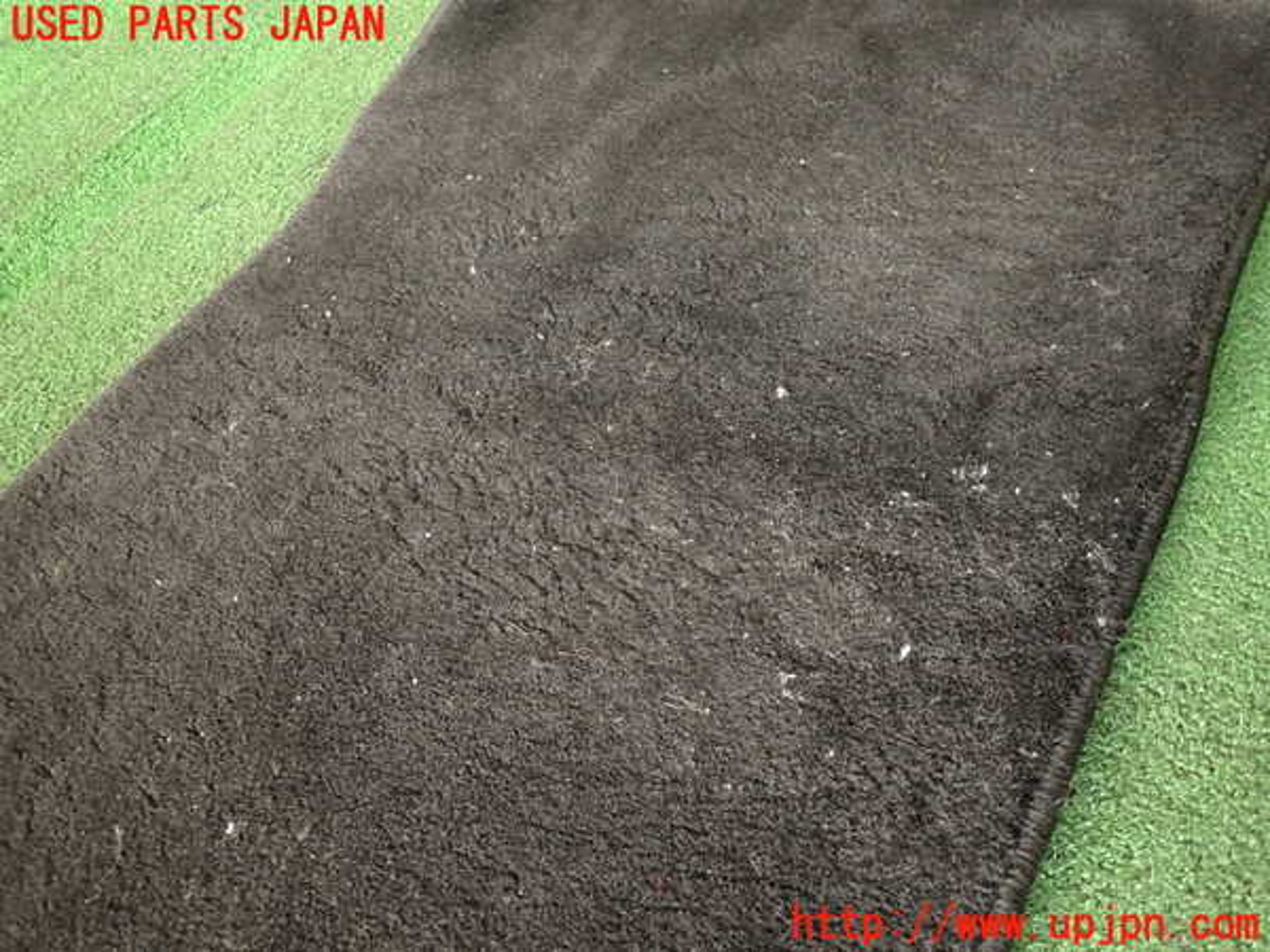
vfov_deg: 54.9
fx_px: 917
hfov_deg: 69.4
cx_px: 635
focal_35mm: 25
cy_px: 476
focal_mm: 4.5
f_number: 2
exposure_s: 1/40
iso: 200
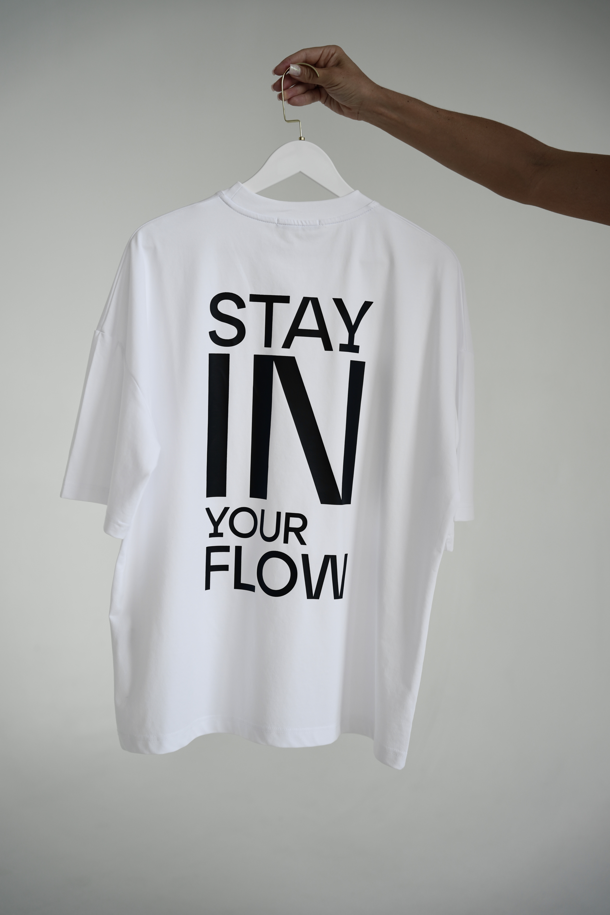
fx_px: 1210
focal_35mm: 48
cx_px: 305
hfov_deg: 28.3
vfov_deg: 41.4
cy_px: 458
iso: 100
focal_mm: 47.6
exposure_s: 1/50
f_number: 3.2
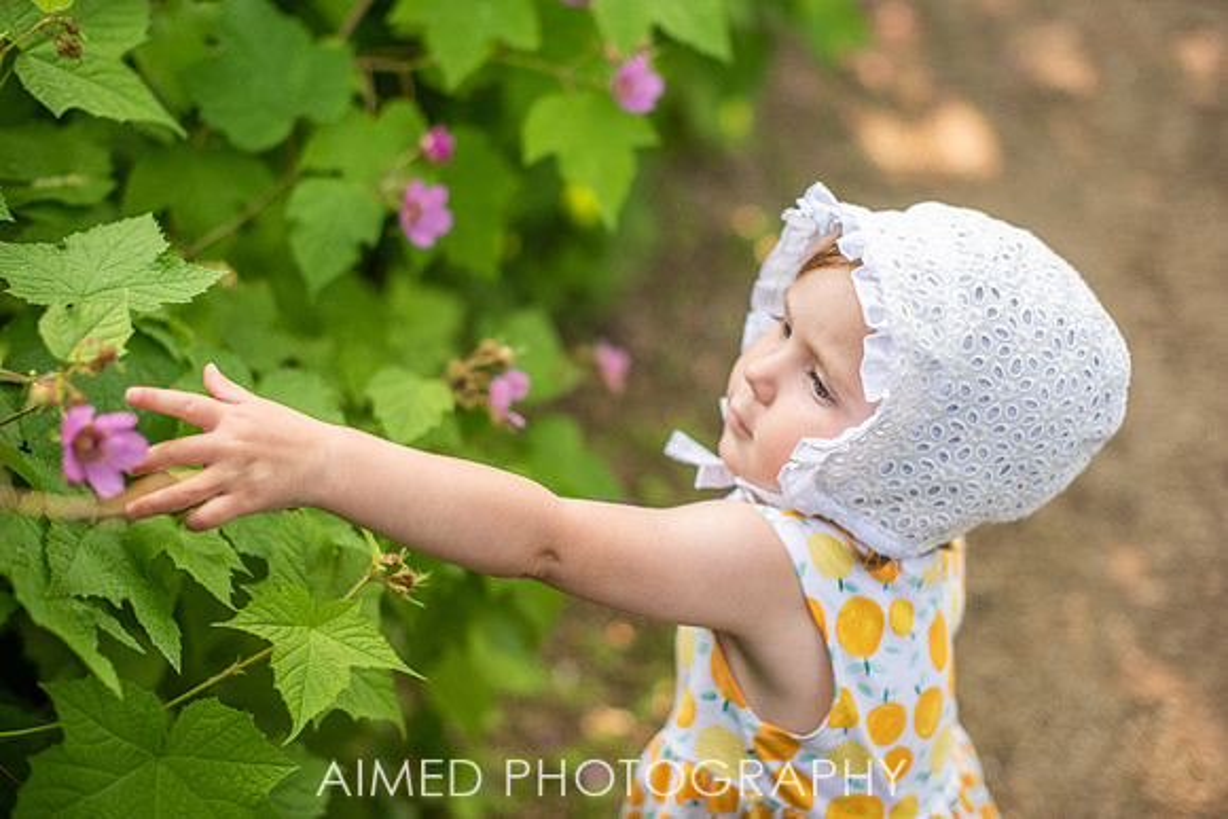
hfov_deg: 39.6
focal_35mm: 50
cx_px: 614
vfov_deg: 27.0
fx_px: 1706
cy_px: 410
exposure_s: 1/640
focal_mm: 50
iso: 200
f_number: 2.2
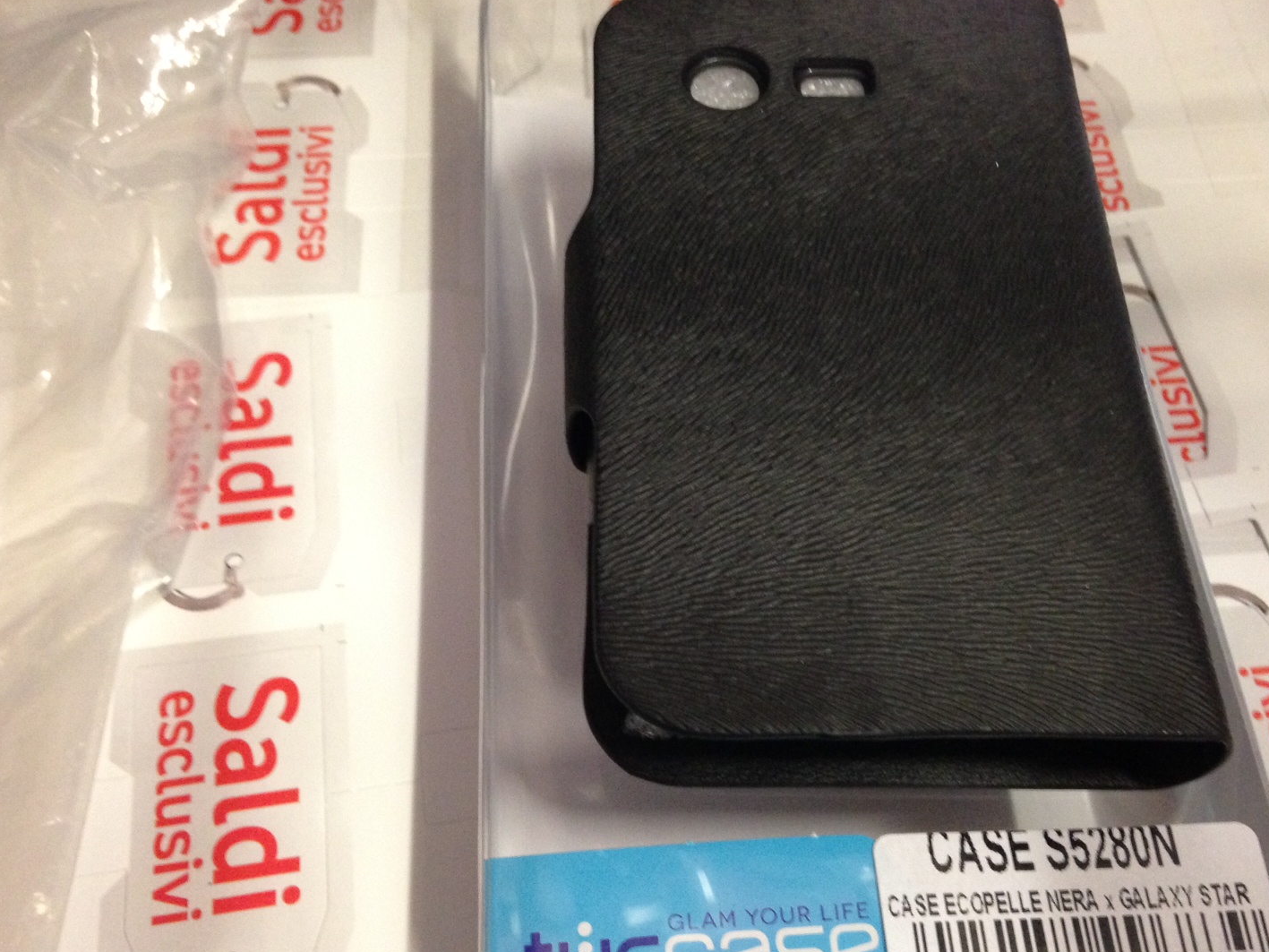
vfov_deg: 37.7
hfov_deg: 49.0
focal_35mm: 38
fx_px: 1393
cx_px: 657
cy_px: 537
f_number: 2.4
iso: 320
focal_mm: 4.12
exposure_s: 1/20
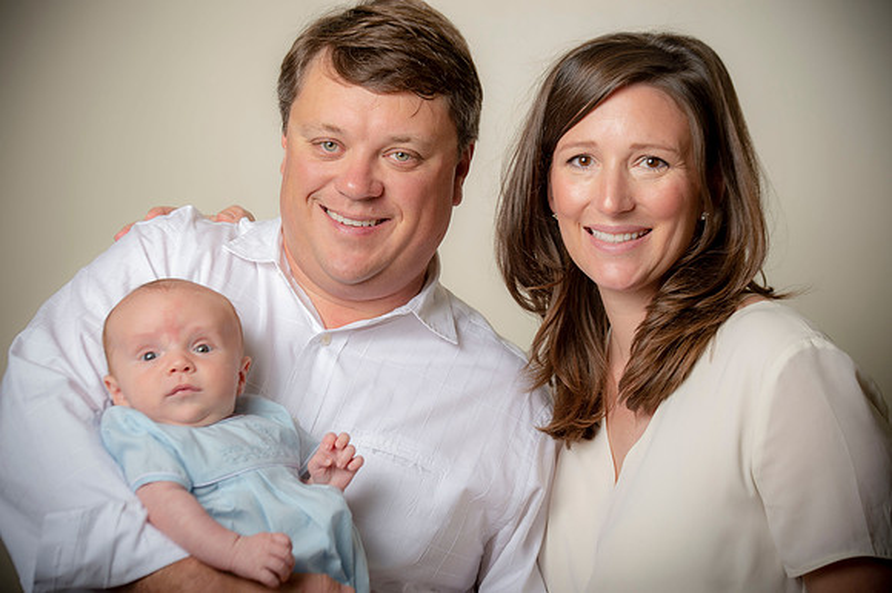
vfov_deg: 13.4
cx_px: 446
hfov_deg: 20.0
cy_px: 296
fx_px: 2526
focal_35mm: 102
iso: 250
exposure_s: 1/200
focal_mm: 102
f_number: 5.6
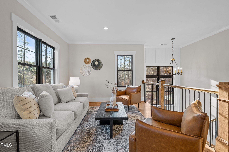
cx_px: 114
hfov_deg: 100.4
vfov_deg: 77.2
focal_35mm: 15
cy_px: 76
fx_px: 95
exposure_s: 1/13
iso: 400
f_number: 6.3
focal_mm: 15
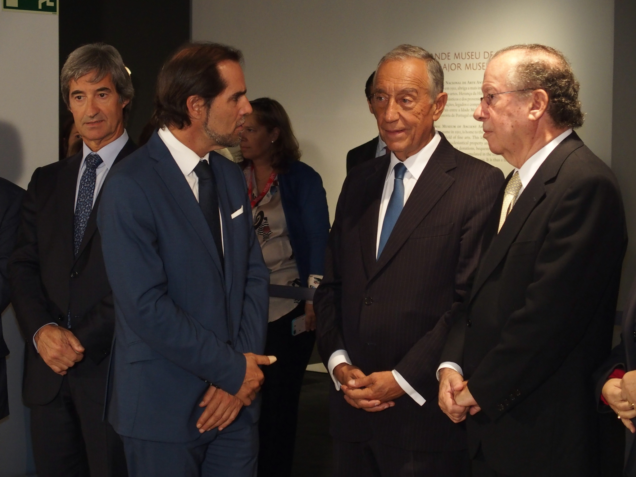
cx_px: 318
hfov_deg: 21.3
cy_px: 238
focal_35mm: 92
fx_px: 1690
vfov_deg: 16.1
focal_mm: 19.6
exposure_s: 1/60
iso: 640
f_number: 2.8
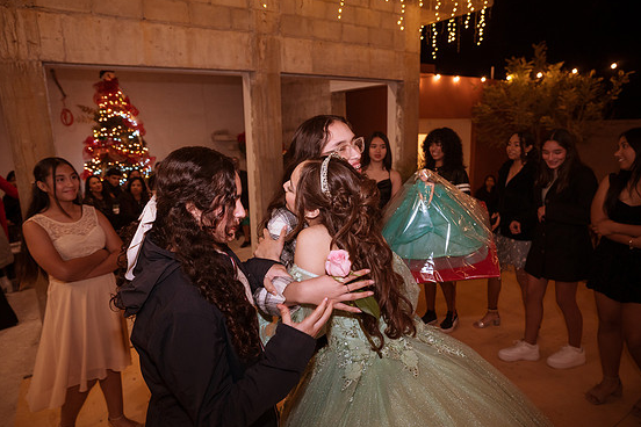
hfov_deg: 81.2
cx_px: 316
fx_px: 374
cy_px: 209
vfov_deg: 59.5
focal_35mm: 21
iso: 1600
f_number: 3.5
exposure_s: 1/100
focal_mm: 20
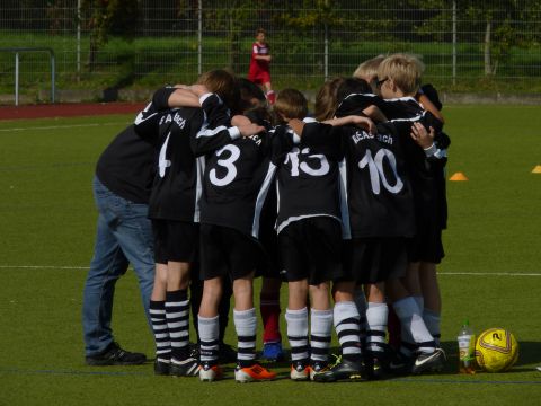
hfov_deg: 6.1
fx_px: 5064
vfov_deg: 4.6
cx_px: 270
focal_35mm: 324
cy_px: 203
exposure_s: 1/640
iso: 80
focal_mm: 57.6
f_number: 7.1
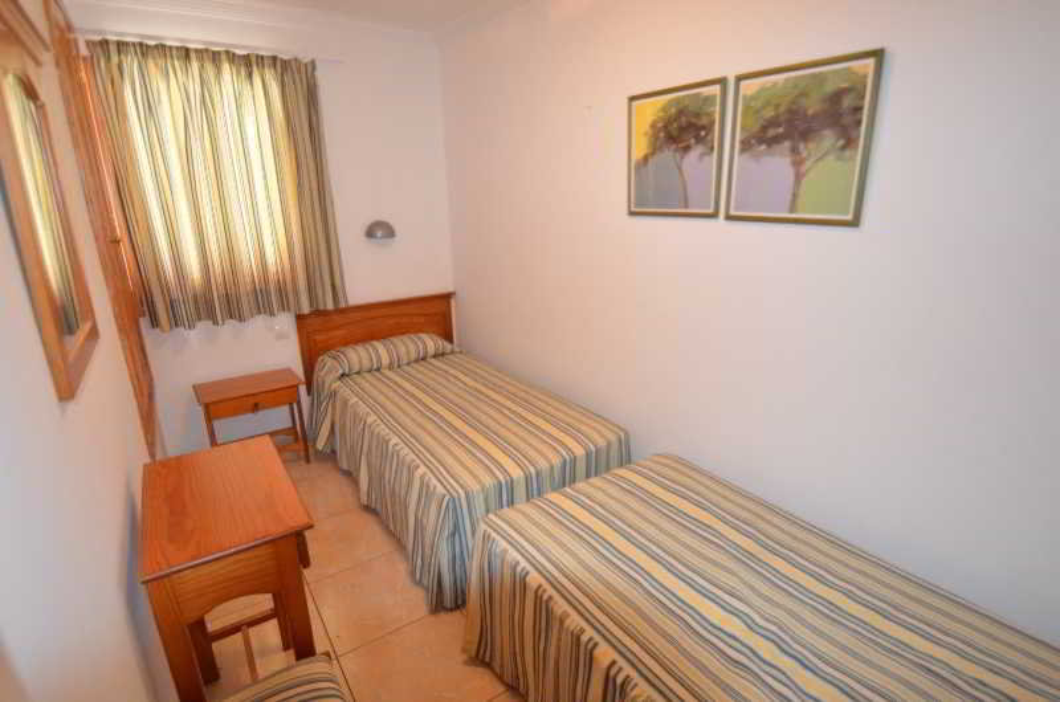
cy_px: 351
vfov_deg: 69.4
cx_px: 530
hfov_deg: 92.6
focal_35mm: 17
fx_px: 507
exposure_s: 1/60
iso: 1600
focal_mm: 11.5
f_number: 3.5
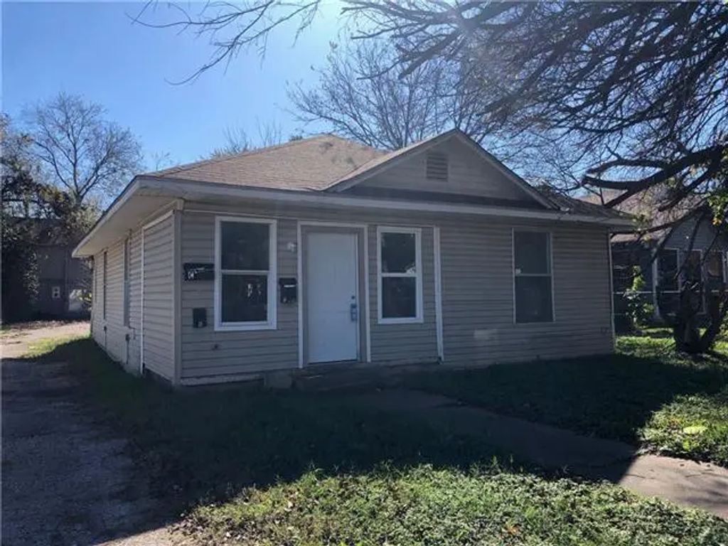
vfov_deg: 49.7
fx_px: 589
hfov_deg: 63.4
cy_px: 273
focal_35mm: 28
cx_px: 364
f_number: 1.8
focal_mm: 4
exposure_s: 1/1517
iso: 20
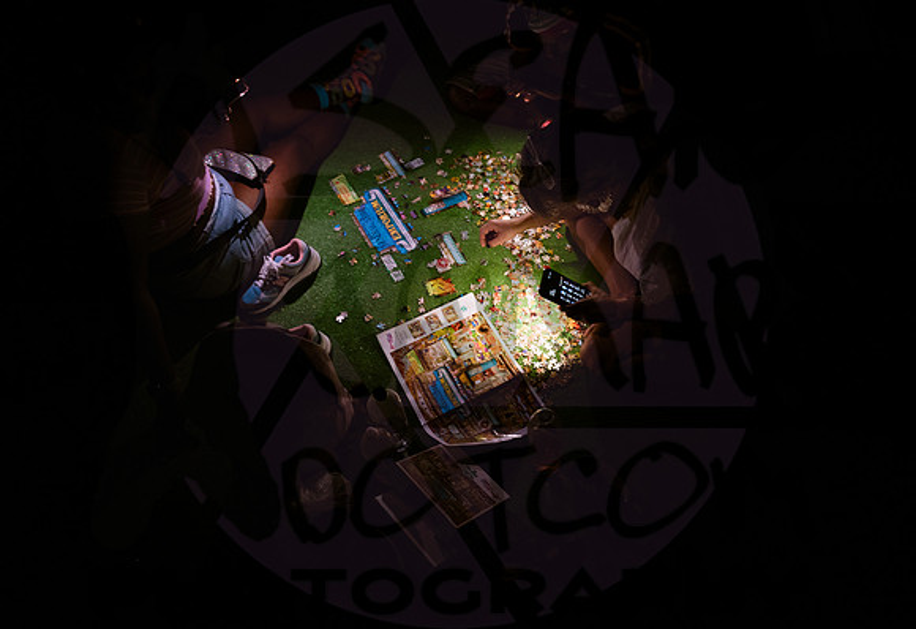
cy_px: 327
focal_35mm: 25
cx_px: 491
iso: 3200
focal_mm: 24
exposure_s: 1/125
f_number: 3.2
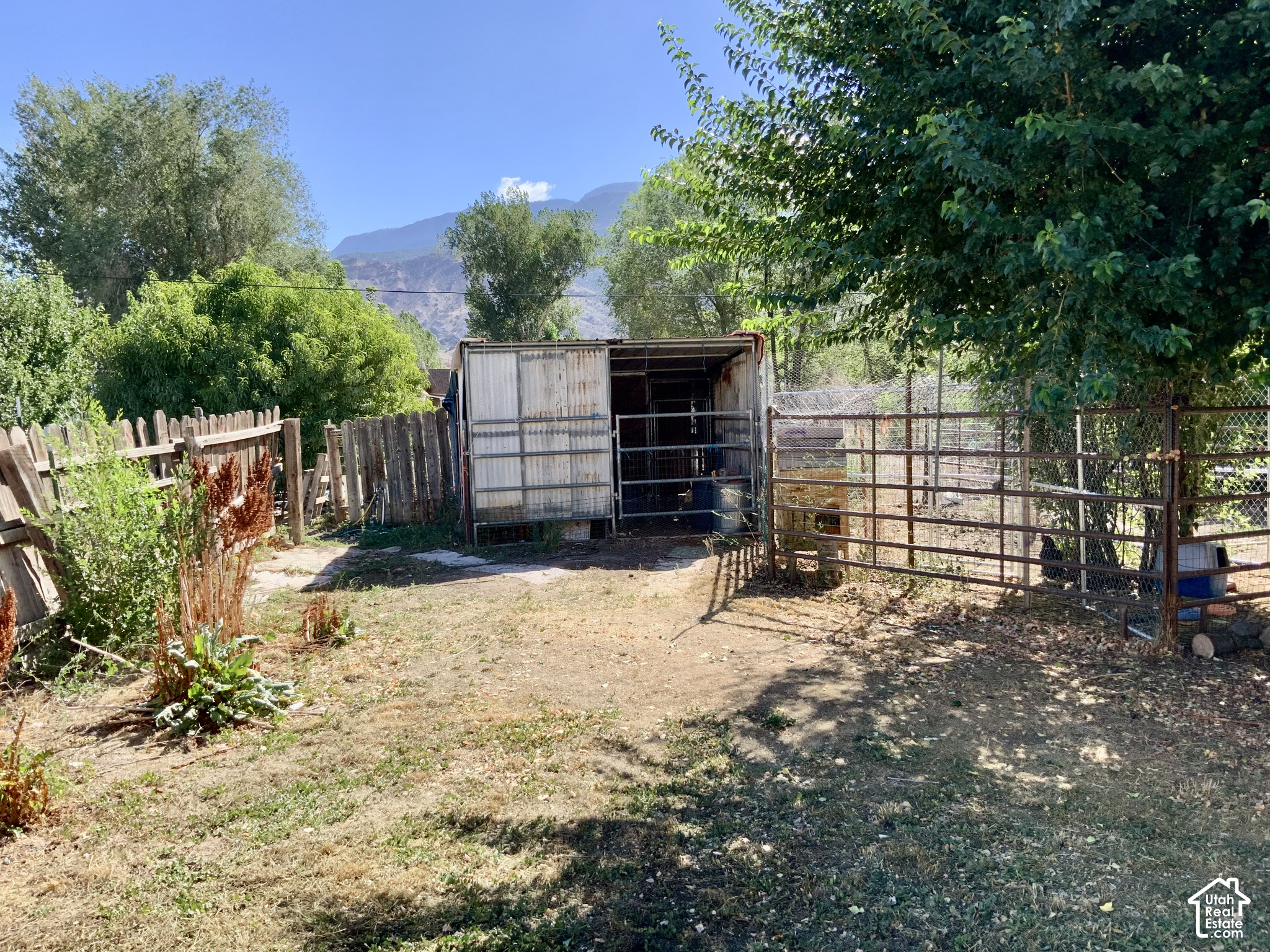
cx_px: 635
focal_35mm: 29
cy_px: 476
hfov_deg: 61.7
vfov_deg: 48.2
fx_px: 1064
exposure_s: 1/792
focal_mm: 3
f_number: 1.8
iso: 16
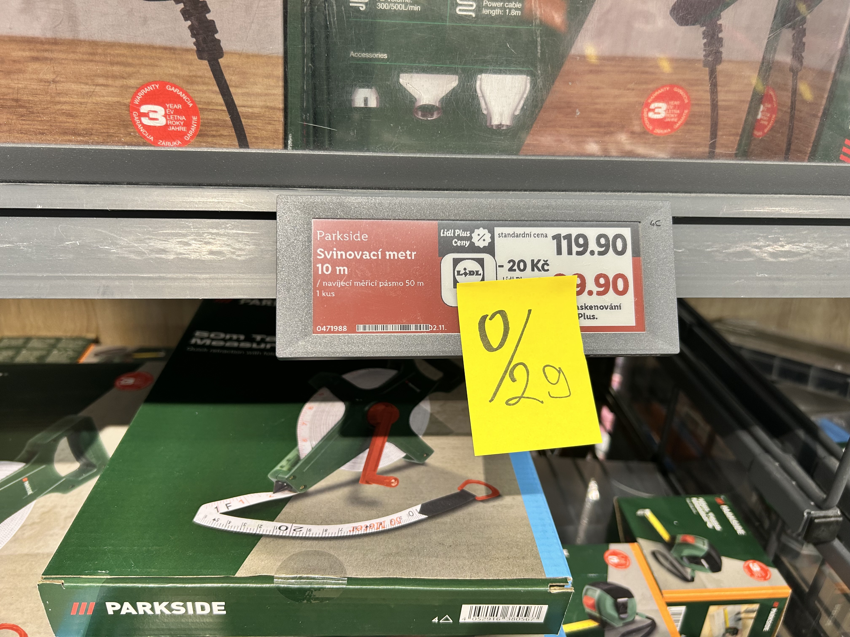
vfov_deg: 53.1
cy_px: 318
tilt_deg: -26.9
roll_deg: -2.5
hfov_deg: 67.3
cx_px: 425
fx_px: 638
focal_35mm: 26
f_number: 1.5
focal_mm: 5.7
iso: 100
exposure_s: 1/100
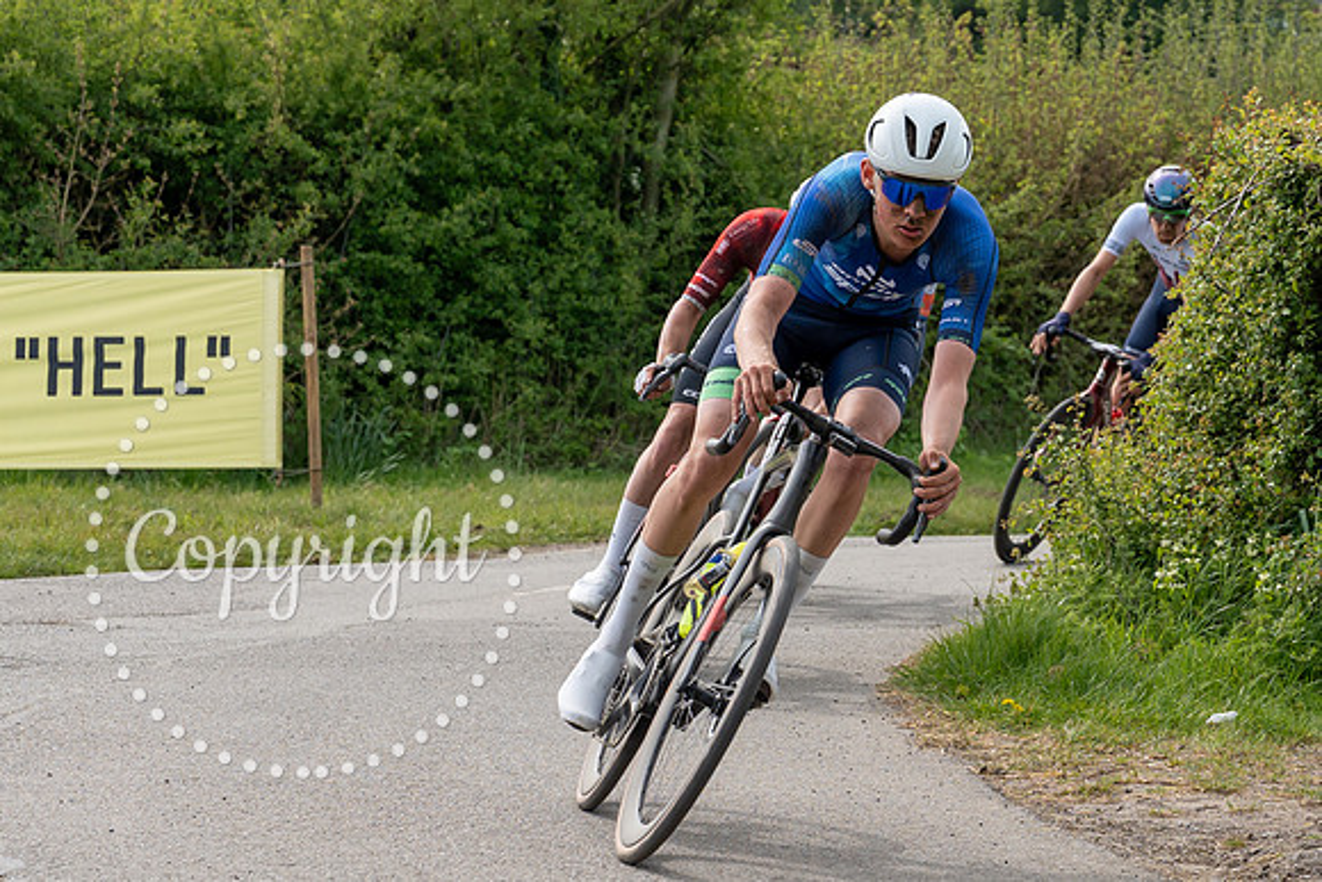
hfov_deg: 13.0
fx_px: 5820
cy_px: 290
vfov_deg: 8.7
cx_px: 797
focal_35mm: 158
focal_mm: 70
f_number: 5
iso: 200
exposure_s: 1/1000
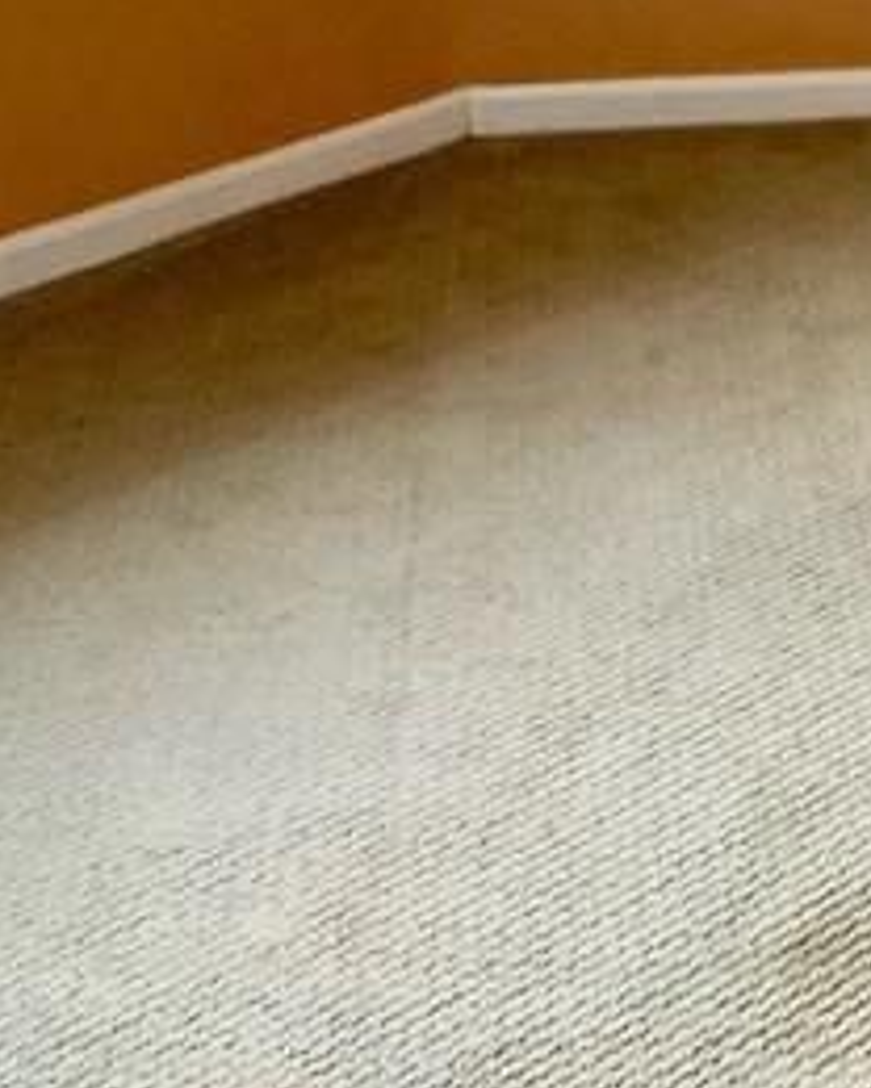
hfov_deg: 15.0
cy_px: -490
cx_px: 988
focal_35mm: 100
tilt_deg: -11.8
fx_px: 3222
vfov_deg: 17.5
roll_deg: -0.3
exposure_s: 1/60
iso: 250
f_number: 1.8
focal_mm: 4.25
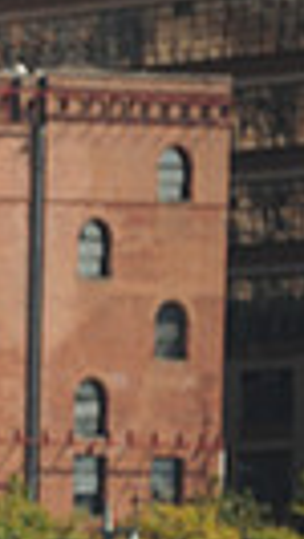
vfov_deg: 2.7
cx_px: -778
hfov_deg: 1.5
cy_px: 661
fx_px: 11414
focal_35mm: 798
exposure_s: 1/1250
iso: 320
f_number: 3.2
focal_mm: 175
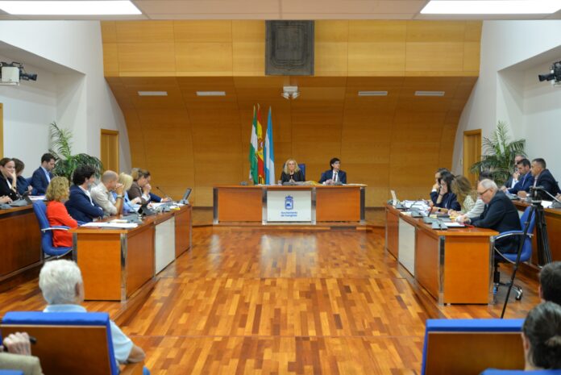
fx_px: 780
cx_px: 280
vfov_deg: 27.0
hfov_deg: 39.6
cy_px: 188
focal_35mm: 50
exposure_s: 1/30
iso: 800
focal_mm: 50
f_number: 4.2
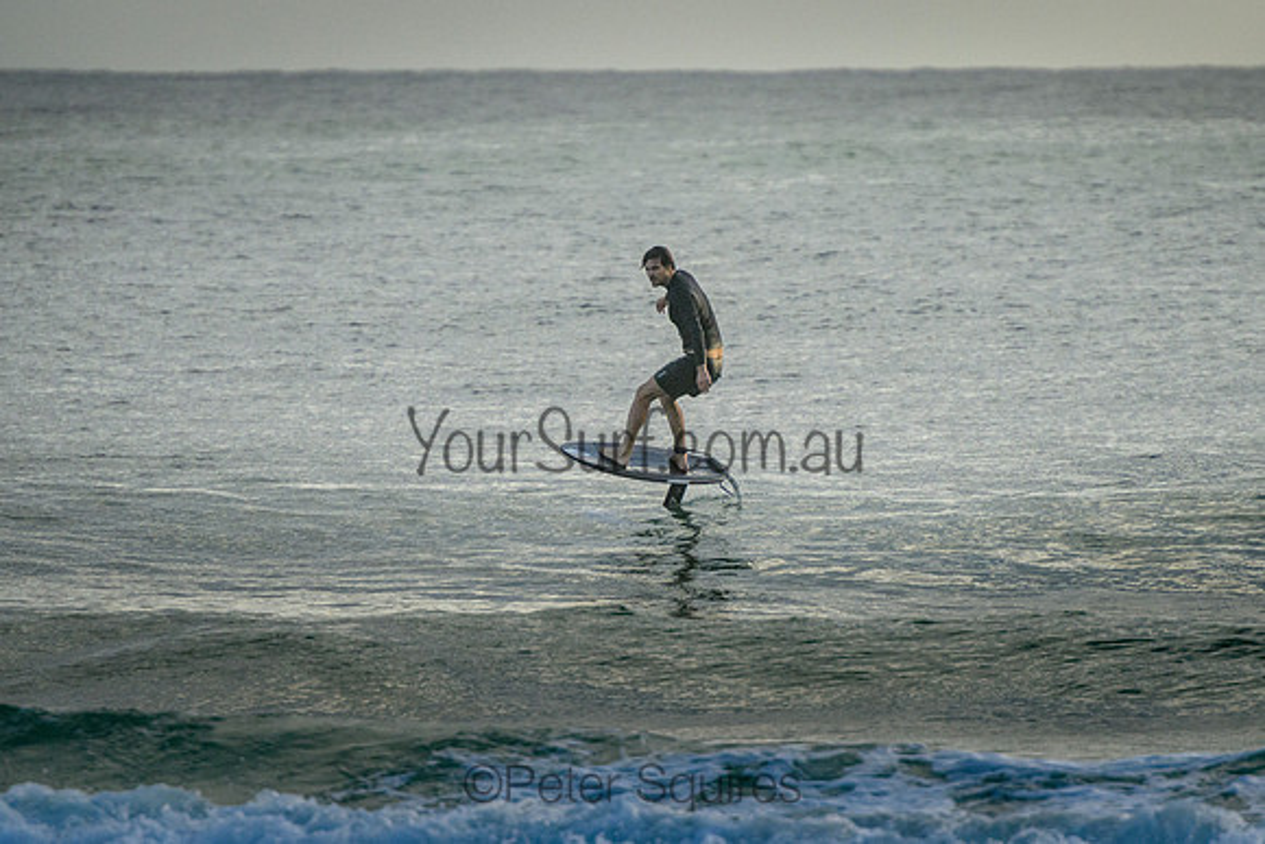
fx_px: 19332
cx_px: 704
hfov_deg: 3.7
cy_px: 395
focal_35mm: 550
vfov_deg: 2.5
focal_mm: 400
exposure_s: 1/3200
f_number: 5.6
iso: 1100
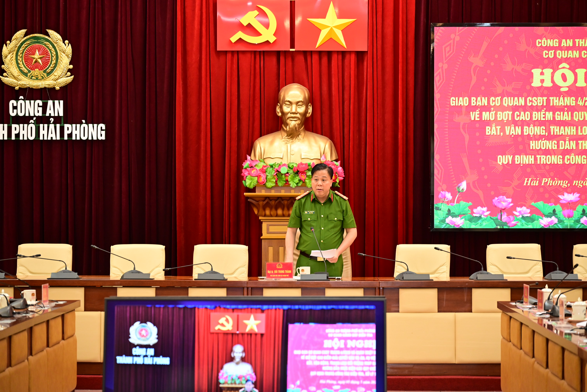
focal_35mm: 92
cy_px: 196
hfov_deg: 22.1
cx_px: 294
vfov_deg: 14.9
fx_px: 1500
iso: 2000
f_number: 4
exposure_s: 1/160
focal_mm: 92
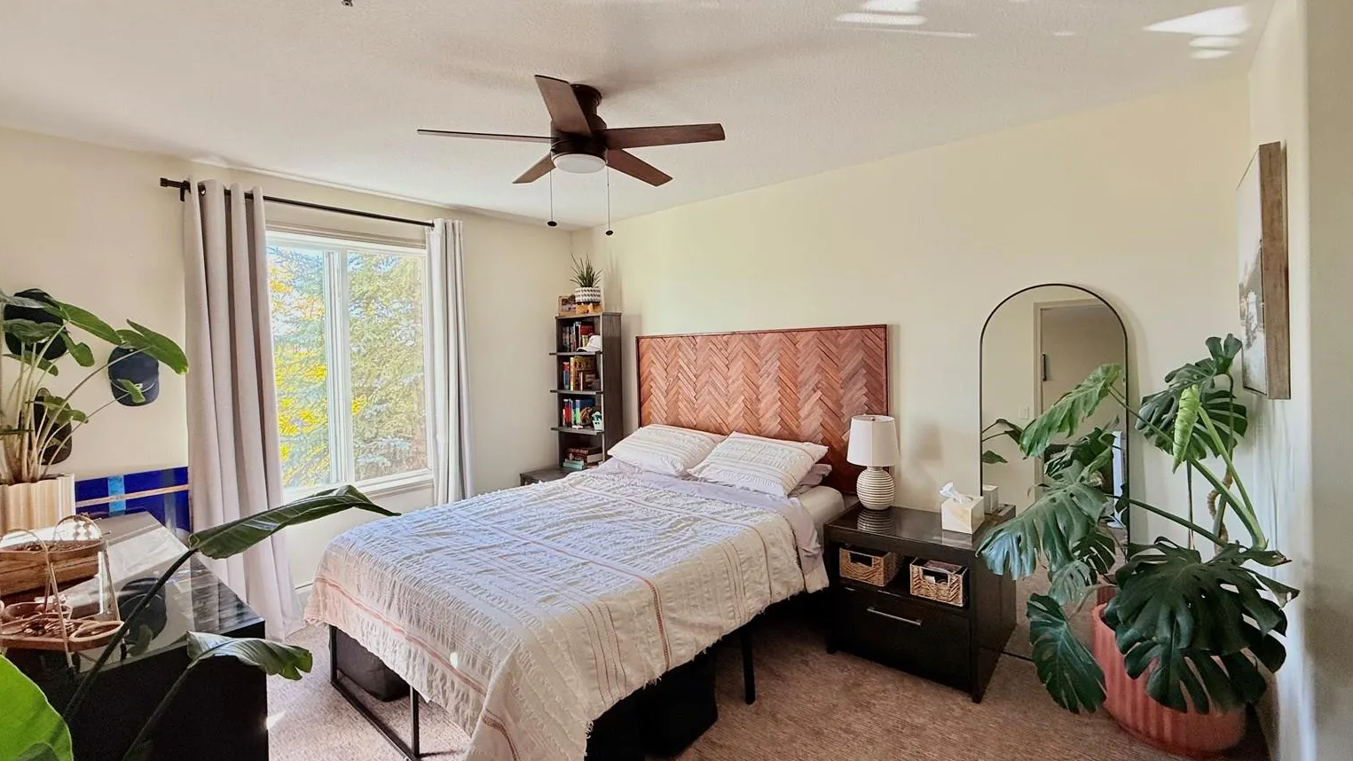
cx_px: 690
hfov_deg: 99.4
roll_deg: +1.6
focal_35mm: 16
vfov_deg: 67.0
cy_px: 359
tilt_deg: -0.3
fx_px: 574
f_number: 2.2
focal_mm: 2.22
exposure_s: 1/99
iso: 80
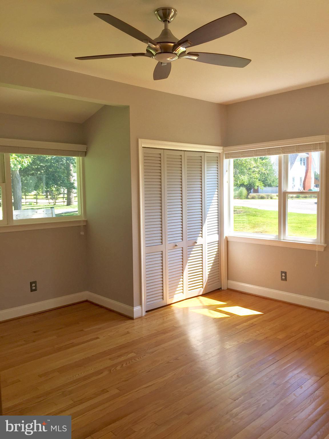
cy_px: 220
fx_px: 367
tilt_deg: -3.3
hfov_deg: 48.2
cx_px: 164
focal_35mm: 29
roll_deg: +0.9
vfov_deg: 61.7
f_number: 2.2
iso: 32
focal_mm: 4.15
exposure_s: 1/449
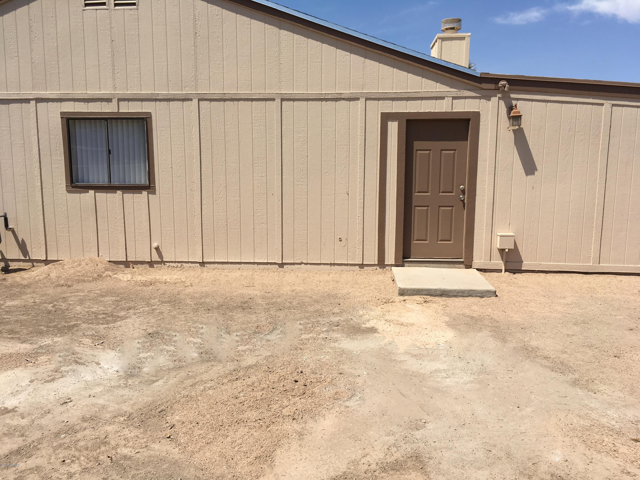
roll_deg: -1.6
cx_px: 320
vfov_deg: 48.2
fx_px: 536
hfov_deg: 61.7
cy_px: 240
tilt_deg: -9.8
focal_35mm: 29
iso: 25
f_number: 2.2
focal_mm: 4.15
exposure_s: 1/2564
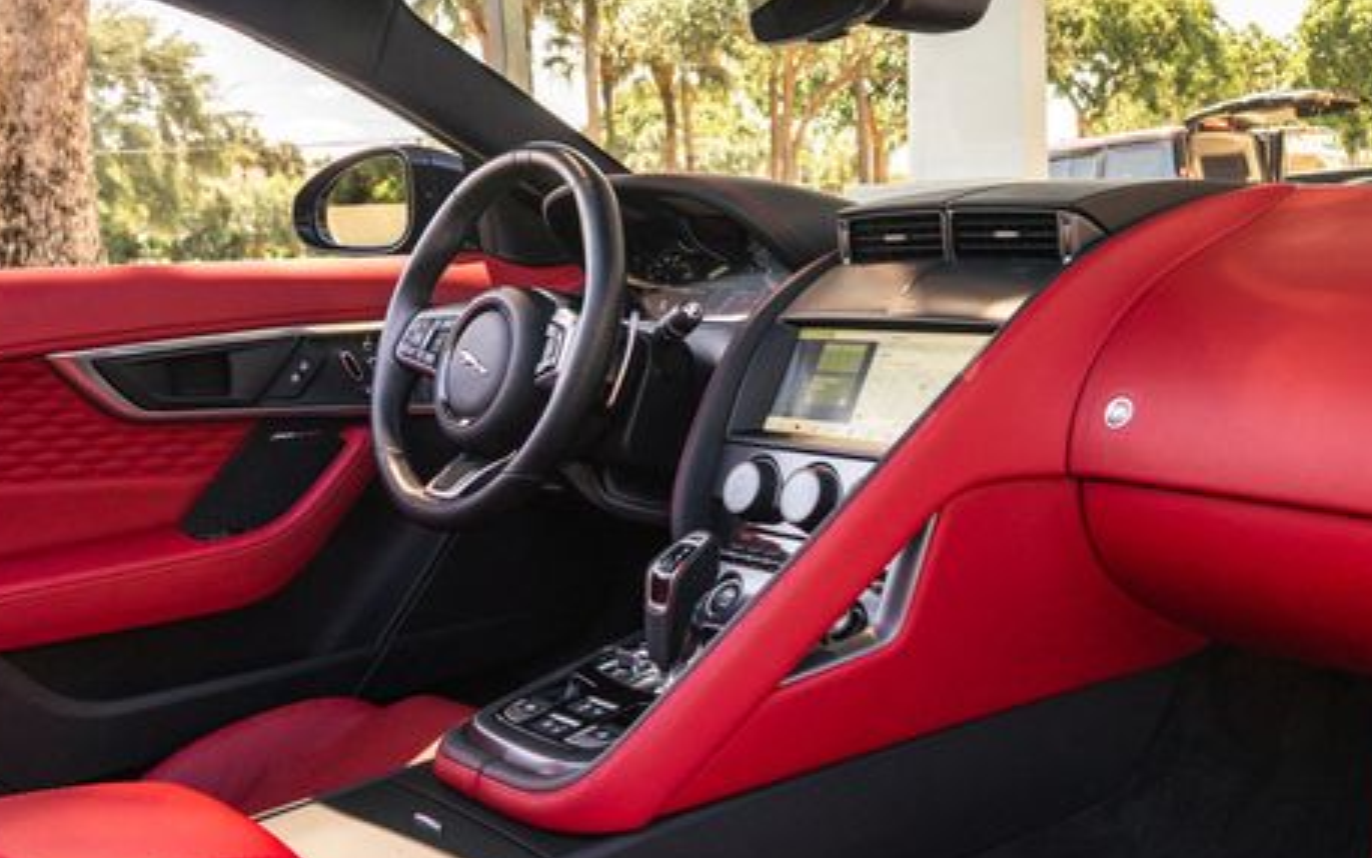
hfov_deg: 49.6
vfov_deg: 33.6
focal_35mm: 38
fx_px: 1421
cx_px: 1014
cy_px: 383
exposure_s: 1/160
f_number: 7.1
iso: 640
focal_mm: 24
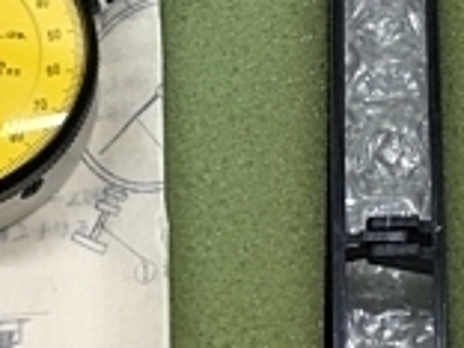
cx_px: 375
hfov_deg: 16.4
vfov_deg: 12.3
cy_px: -9
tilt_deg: -63.6
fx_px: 1595
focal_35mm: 119
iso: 25
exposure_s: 1/60
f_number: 2.2
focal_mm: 4.15
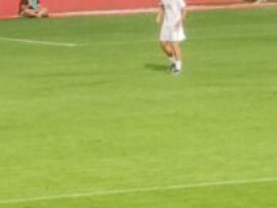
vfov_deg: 3.7
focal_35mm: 404
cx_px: 467
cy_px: -130
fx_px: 3231
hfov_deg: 4.9
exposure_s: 1/100
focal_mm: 6.12
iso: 500
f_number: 1.9
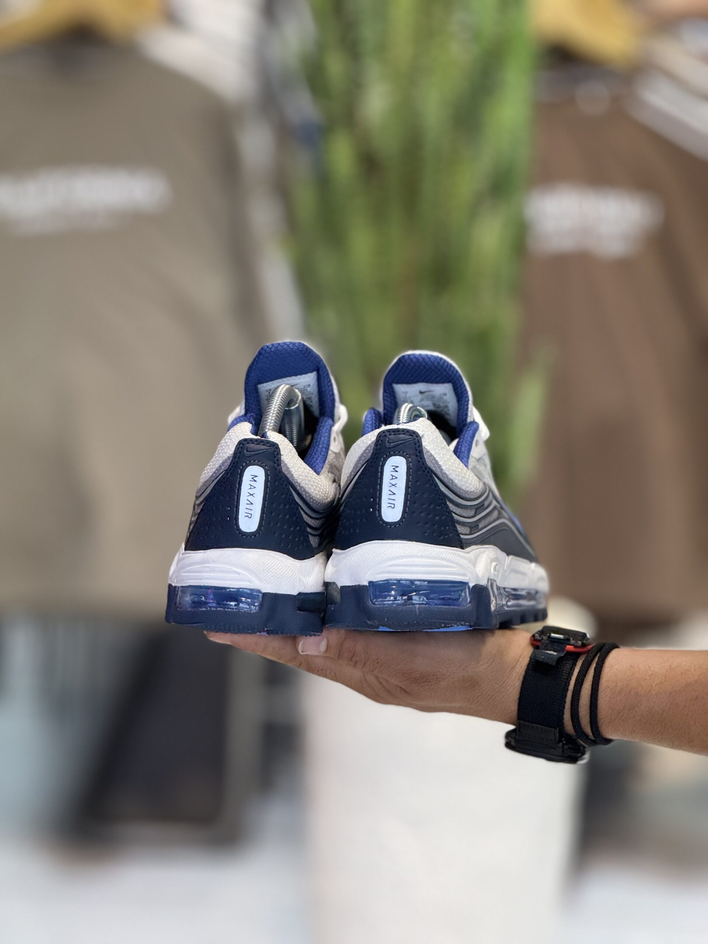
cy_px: 472
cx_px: 354
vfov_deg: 16.4
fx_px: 3272
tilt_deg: -12.6
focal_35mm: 120
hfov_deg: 12.3
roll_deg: -3.2
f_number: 2.8
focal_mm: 15.66
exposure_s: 1/100
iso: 160
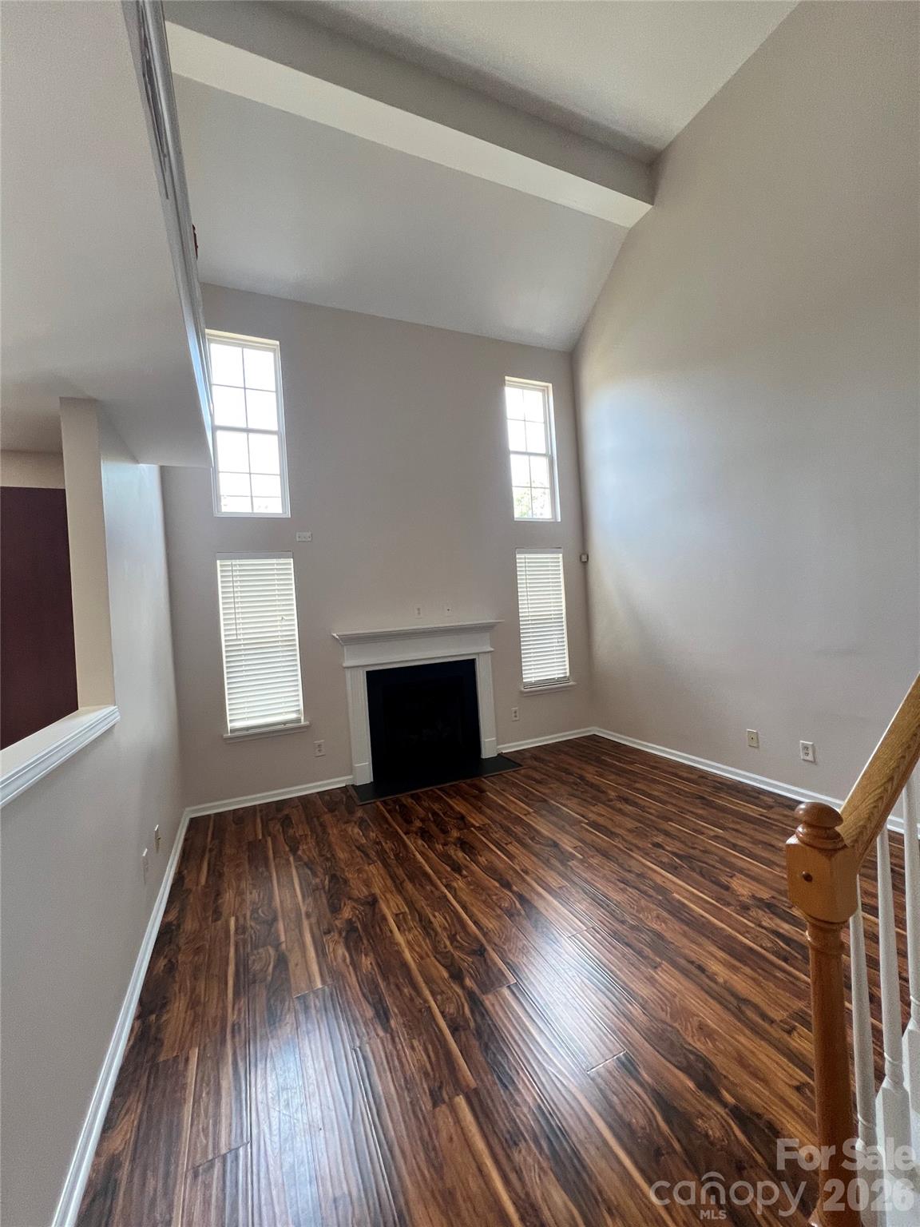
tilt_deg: +0.0
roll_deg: +3.8
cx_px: 460
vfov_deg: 106.2
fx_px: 461
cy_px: 614
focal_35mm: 13
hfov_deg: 89.9
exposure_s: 1/120
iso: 100
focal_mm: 1.57
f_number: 1.8
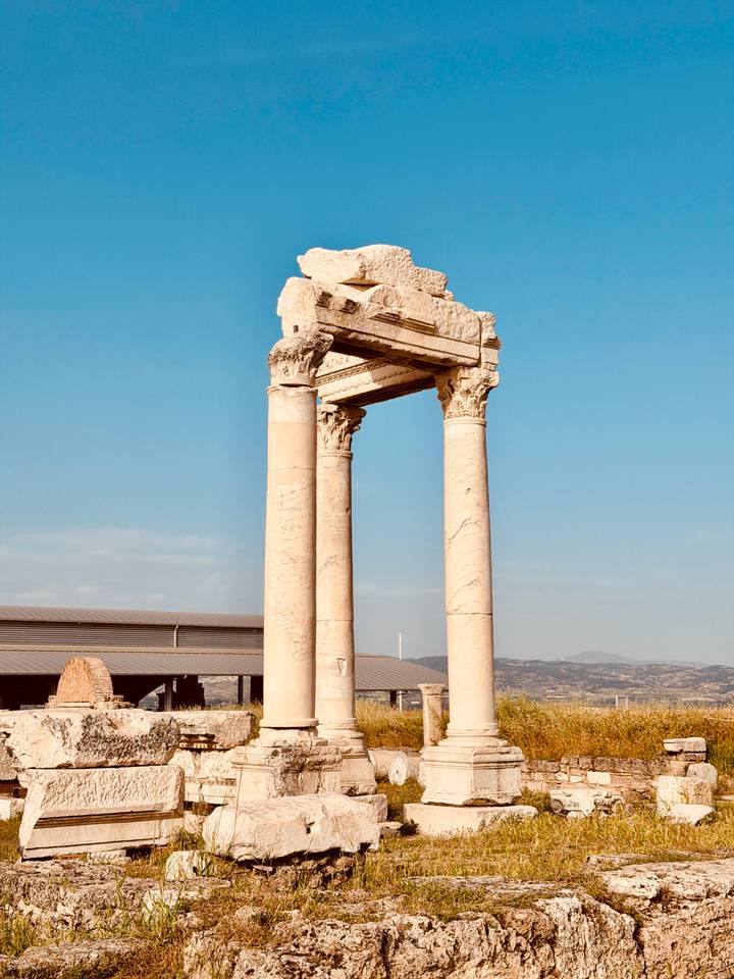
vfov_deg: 39.7
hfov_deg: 30.3
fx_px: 1357
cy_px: 490
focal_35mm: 48
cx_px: 367
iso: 64
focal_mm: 6.76
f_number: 1.78
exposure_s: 1/7874
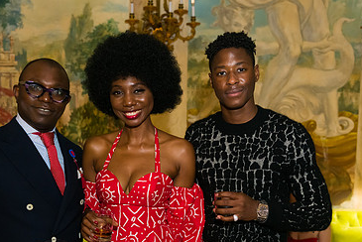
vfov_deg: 25.0
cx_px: 148
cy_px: 159
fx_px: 543
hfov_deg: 36.7
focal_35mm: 54
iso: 1600
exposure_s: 1/125
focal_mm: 34
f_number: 3.2
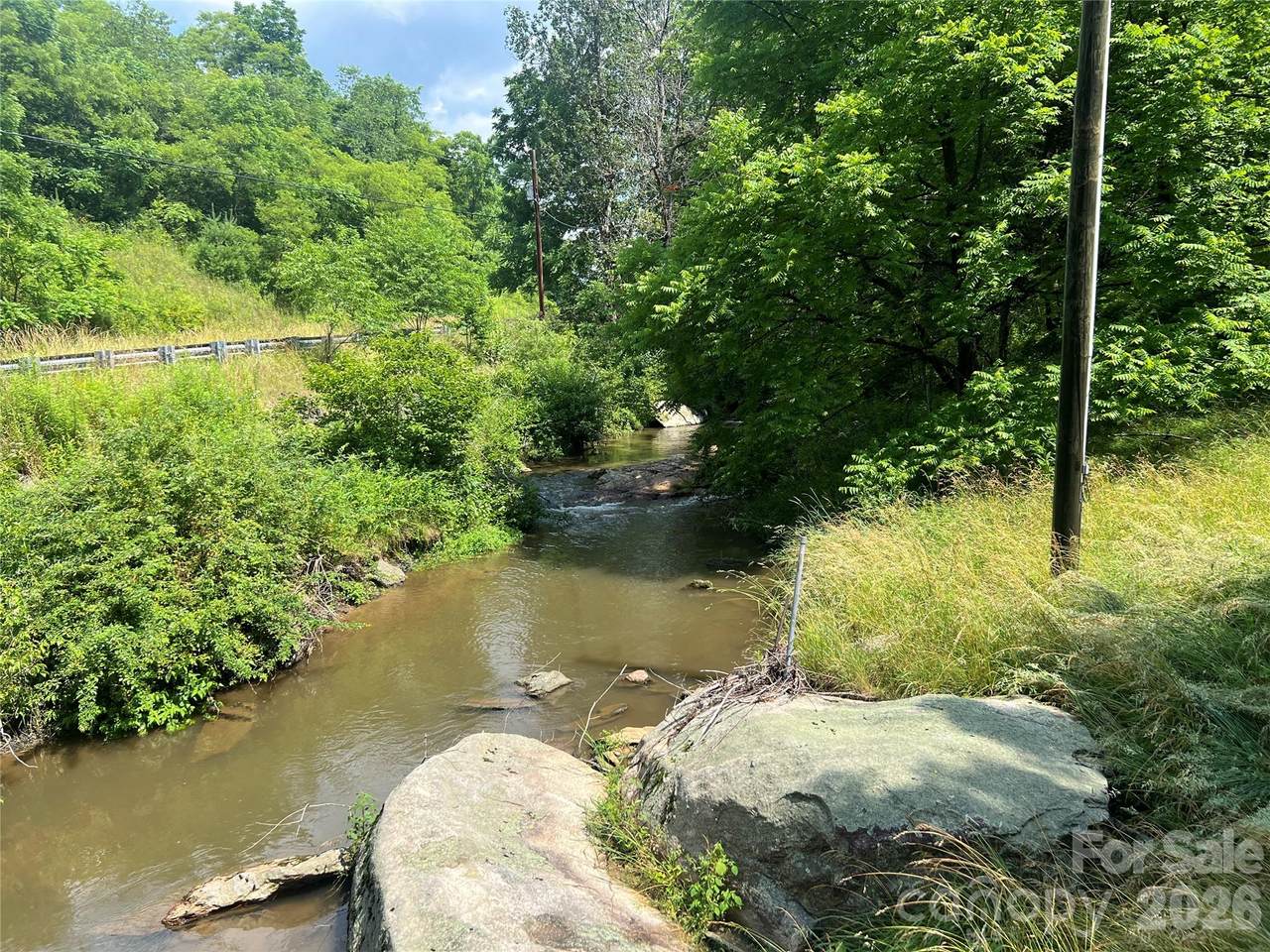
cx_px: 635
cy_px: 476
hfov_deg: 67.3
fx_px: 954
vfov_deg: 53.1
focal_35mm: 26
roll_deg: +1.3
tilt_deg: -8.0
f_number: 1.5
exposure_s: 1/1724
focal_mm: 5.7
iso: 50
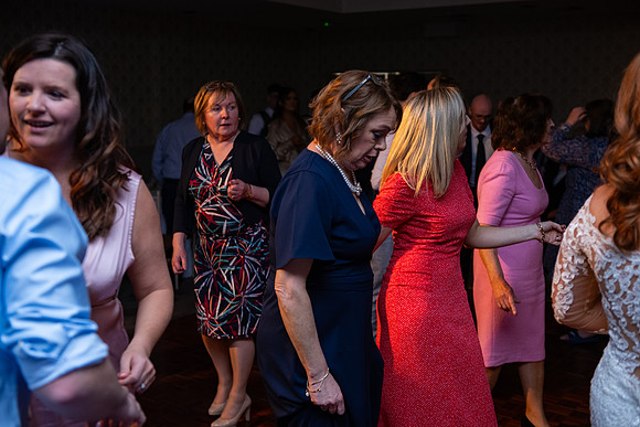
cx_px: 320
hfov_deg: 43.6
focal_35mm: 45
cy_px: 214
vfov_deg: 29.9
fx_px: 800
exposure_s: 1/160
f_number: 3.5
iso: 1000
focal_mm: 45
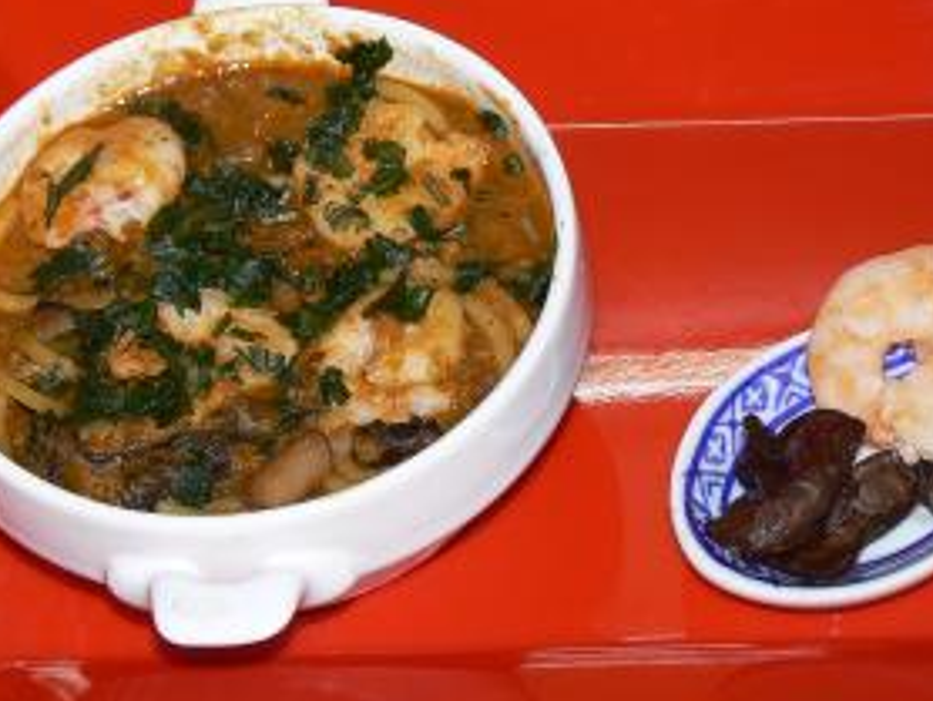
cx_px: 386
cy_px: 268
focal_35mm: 207
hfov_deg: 9.5
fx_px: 5584
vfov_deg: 7.2
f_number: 3.3
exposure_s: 1/30
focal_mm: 24.1
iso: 80
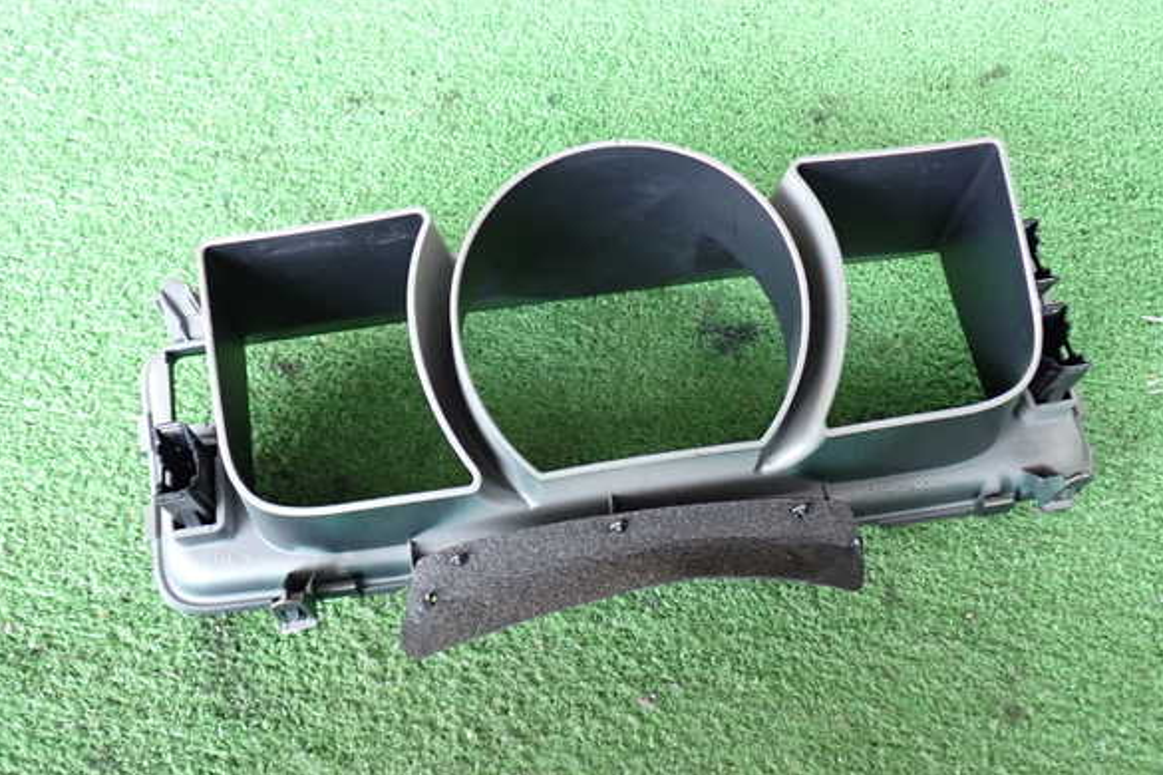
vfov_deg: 41.1
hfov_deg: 58.7
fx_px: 1034
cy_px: 382
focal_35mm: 32
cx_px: 588
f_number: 2.3
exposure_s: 1/30
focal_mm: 5.4
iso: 500
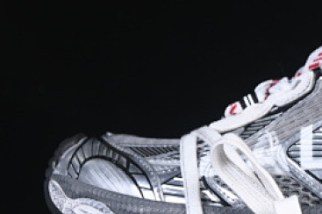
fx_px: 1975
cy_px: 82
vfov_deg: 6.2
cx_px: 404
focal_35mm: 221
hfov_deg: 9.2
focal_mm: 50
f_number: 6.3
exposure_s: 1/60
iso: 160
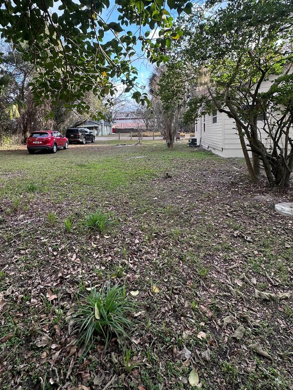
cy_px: 147
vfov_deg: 86.1
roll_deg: +0.5
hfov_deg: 71.5
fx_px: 203
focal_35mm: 18
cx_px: 134
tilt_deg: -3.7
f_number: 2.2
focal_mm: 2.22
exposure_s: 1/164
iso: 40
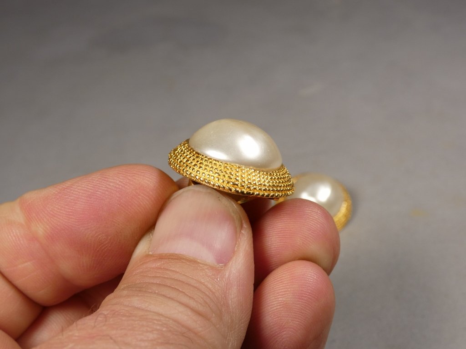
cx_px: 233
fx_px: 673
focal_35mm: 50
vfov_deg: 29.1
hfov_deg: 38.2
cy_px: 174
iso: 80
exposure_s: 1/125
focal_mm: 9
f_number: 3.9
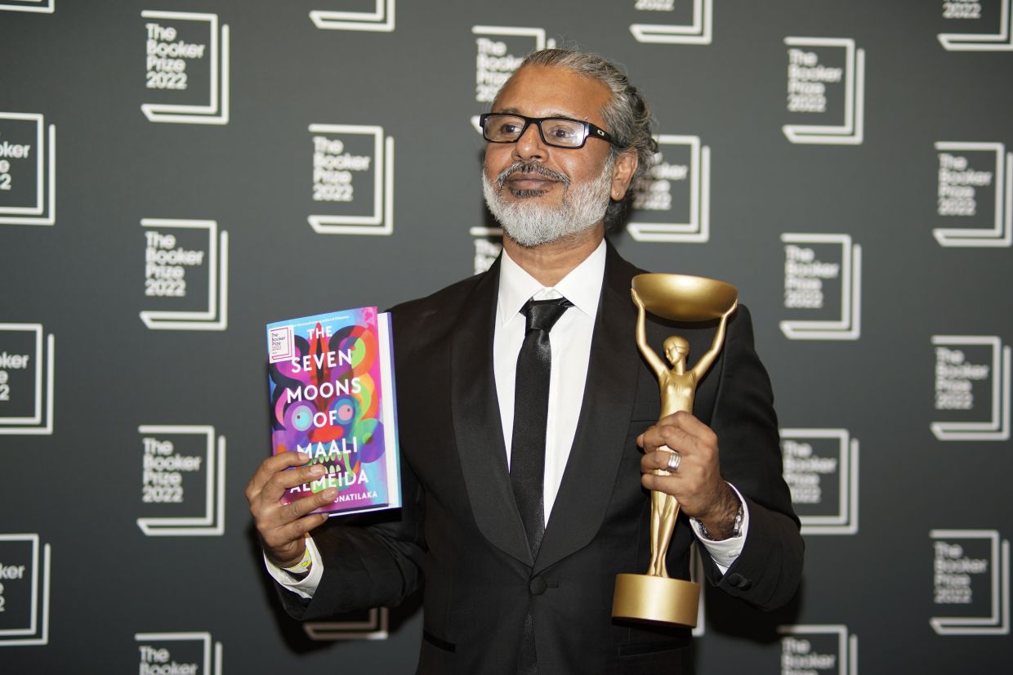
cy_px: 338
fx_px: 2391
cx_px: 506
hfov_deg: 23.9
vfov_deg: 16.1
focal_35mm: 85
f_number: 2
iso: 400
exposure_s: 1/250
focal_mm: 85
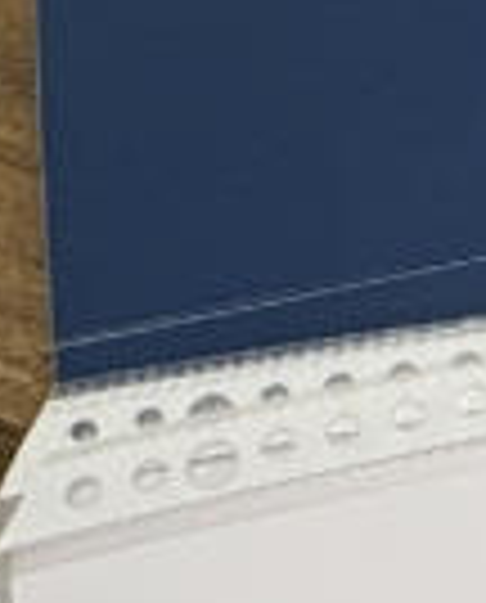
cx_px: 1195
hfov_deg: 12.3
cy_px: 680
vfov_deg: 18.7
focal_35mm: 98
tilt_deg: -70.2
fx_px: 1754
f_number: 2.2
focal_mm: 2.22
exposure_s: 1/100
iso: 64
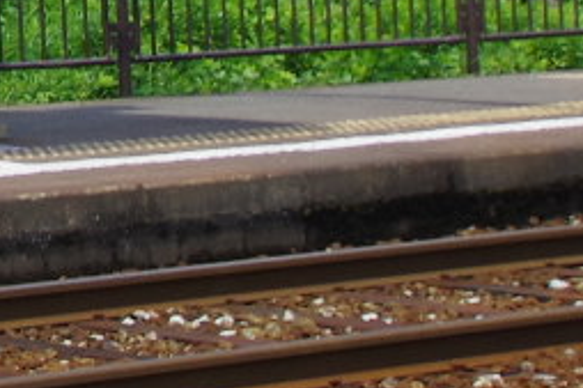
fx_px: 3674
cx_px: -1363
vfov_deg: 5.9
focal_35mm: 227
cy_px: -321
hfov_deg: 7.6
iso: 200
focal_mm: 20
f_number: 6.3
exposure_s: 1/250
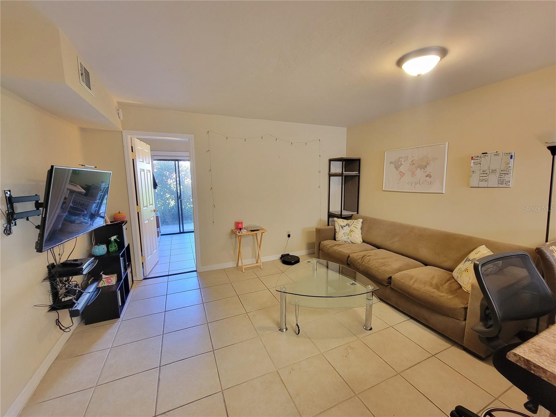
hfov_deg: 106.2
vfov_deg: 89.9
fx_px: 209
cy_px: 208
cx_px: 278
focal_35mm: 13
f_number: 2.2
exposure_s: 1/30
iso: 320
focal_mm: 2.2
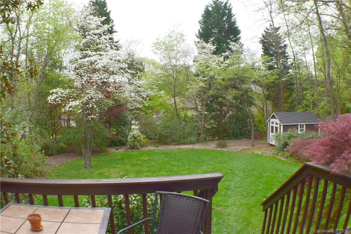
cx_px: 176
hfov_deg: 51.3
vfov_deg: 35.5
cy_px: 117
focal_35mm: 38
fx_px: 365
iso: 400
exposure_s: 1/200
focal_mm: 25
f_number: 10
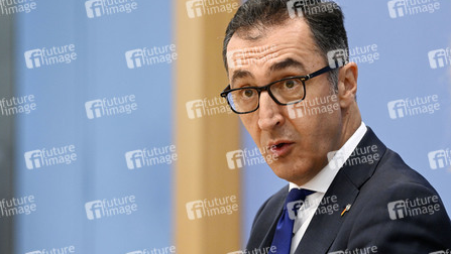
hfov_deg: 10.2
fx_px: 2525
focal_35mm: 211
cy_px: 132
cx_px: 226
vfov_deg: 5.8
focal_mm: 200
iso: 5000
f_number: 5.6
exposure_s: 1/640
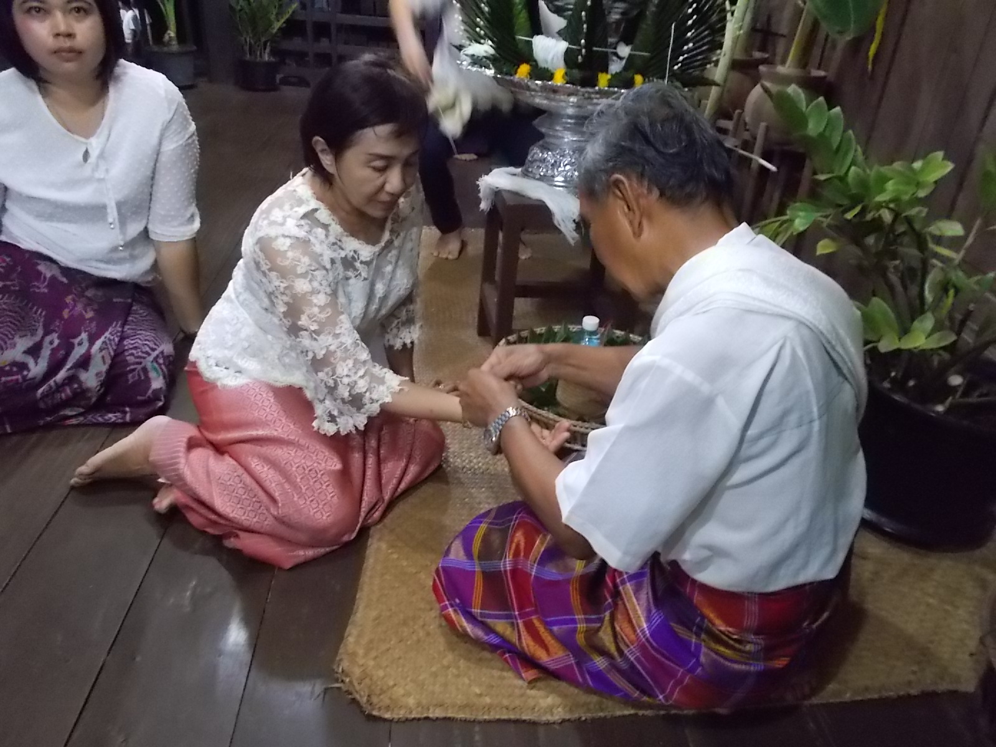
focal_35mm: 26
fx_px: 748
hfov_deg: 67.3
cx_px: 498
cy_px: 374
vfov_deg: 53.1
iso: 800
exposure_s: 1/13
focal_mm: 4.6
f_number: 3.2
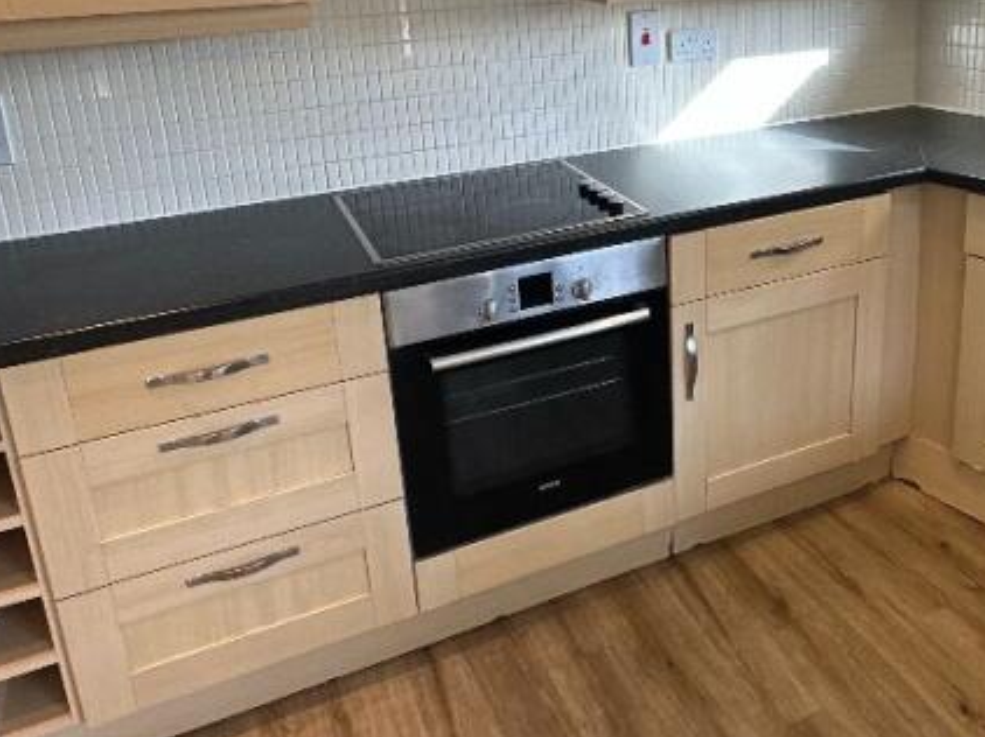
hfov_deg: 52.6
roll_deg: +1.6
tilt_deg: -16.2
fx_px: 967
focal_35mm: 34
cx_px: 679
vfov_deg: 40.5
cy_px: 177
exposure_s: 1/100
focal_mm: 2.22
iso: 64
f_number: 2.2
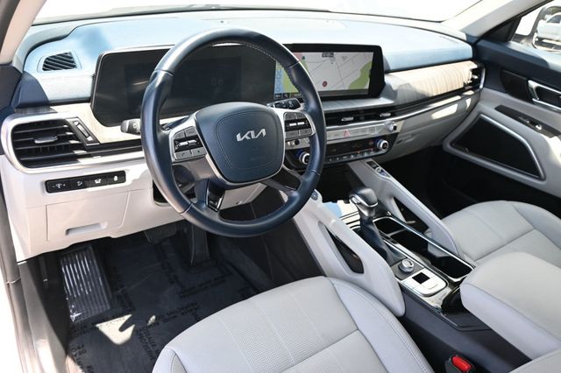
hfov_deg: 63.2
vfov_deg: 44.6
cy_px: 186
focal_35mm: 29
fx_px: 456
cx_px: 280
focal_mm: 19.5
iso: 400
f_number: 3.8
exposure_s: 1/160
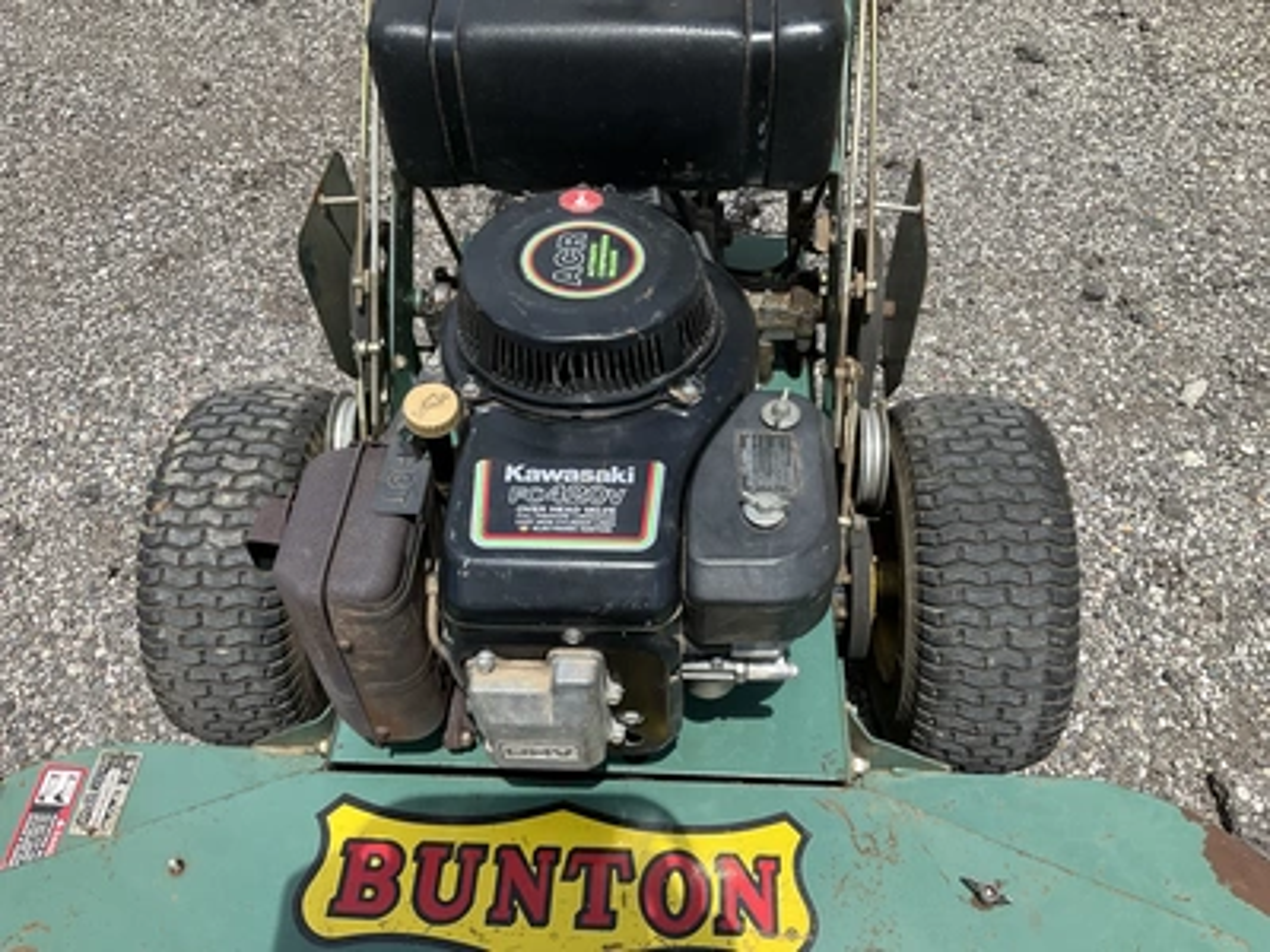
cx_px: 635
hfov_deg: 61.7
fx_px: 1064
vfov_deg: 48.2
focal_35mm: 29
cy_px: 476
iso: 25
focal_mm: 3
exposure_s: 1/1377
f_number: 1.8
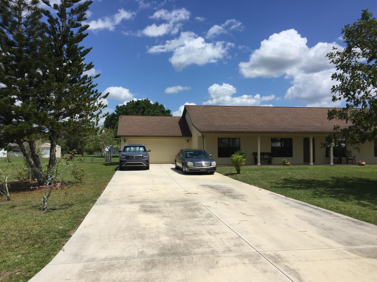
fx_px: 316
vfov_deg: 48.2
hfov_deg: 61.7
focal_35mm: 29
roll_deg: -0.1
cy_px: 141
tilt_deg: +0.6
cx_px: 188
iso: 32
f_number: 2.2
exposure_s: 1/3968
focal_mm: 4.15
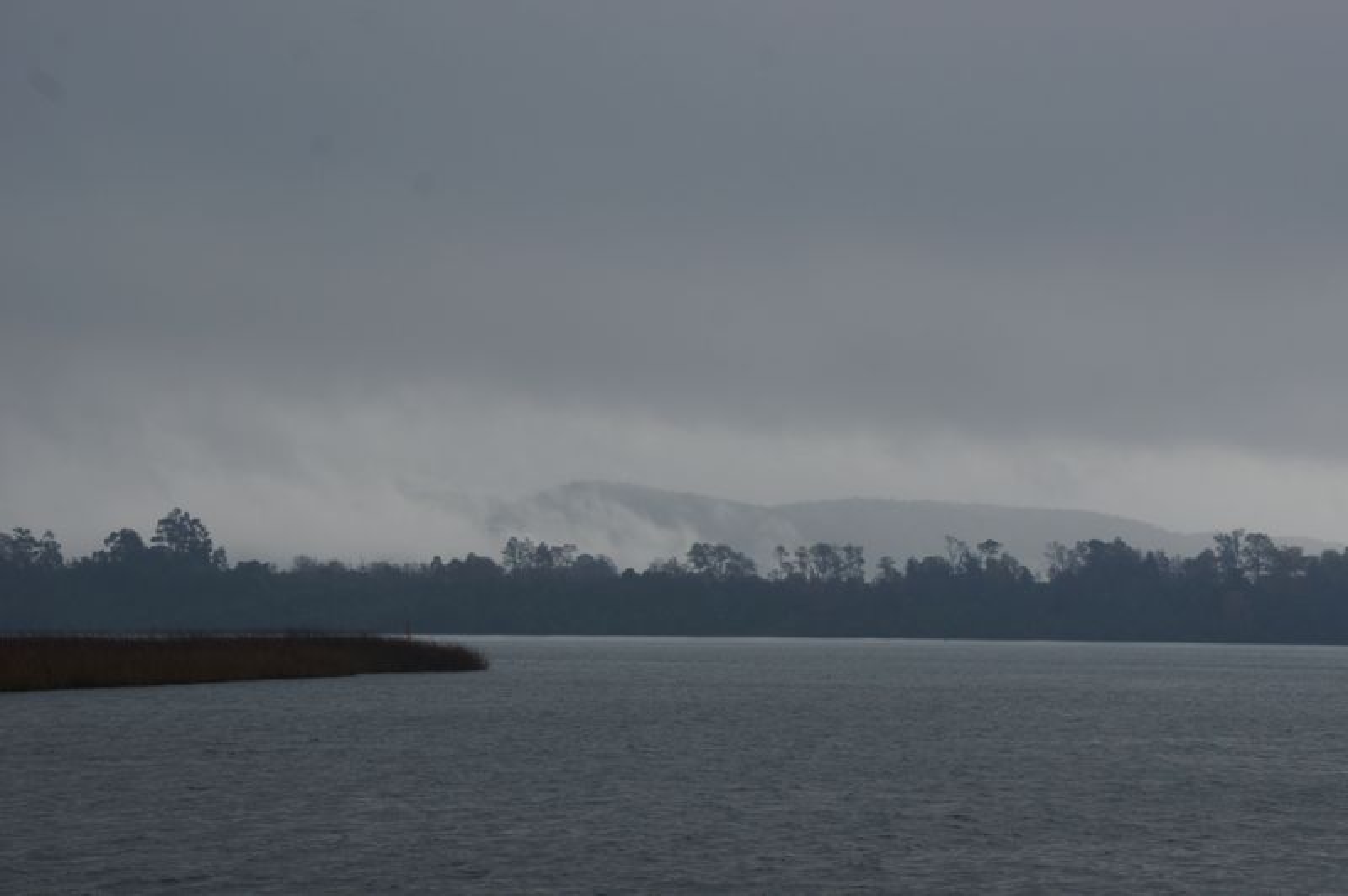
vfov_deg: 16.5
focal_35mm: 82
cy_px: 448
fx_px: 3087
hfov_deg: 24.6
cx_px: 674
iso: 200
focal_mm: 55
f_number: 8
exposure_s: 1/125
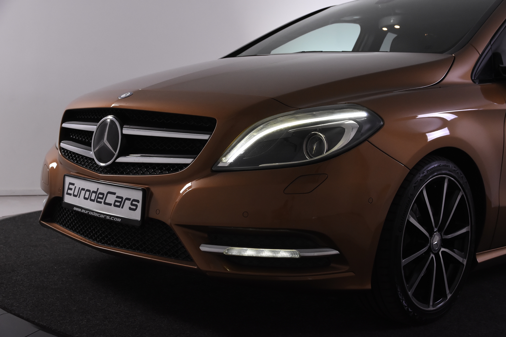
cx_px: 253
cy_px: 168
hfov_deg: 42.3
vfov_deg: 28.9
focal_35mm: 46
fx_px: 654
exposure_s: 1/160
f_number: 6.3
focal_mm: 31
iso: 1600
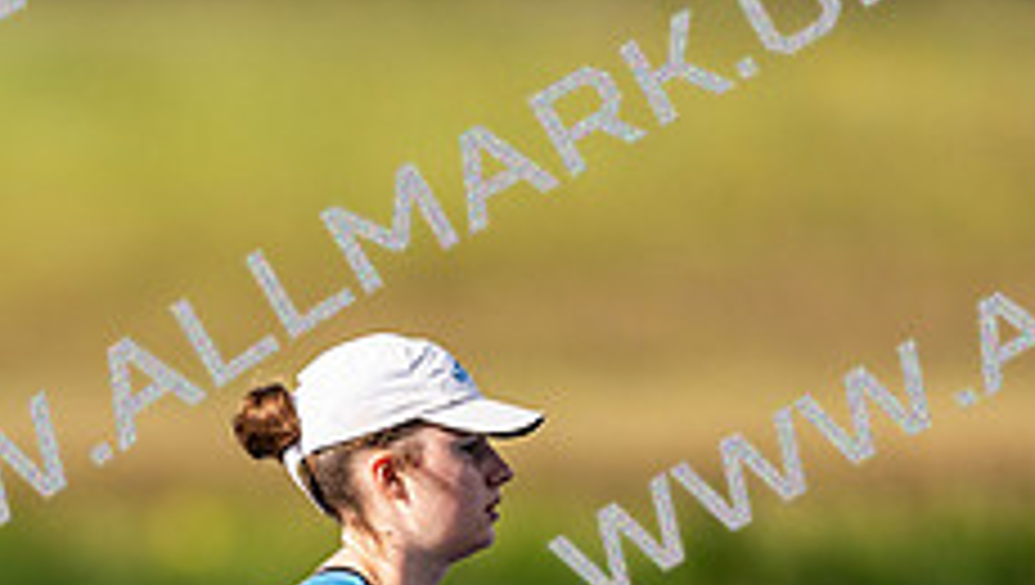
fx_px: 43467
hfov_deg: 1.4
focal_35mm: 1582
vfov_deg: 0.8
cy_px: 680
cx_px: 220
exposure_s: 1/2500
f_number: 4
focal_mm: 600
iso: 220
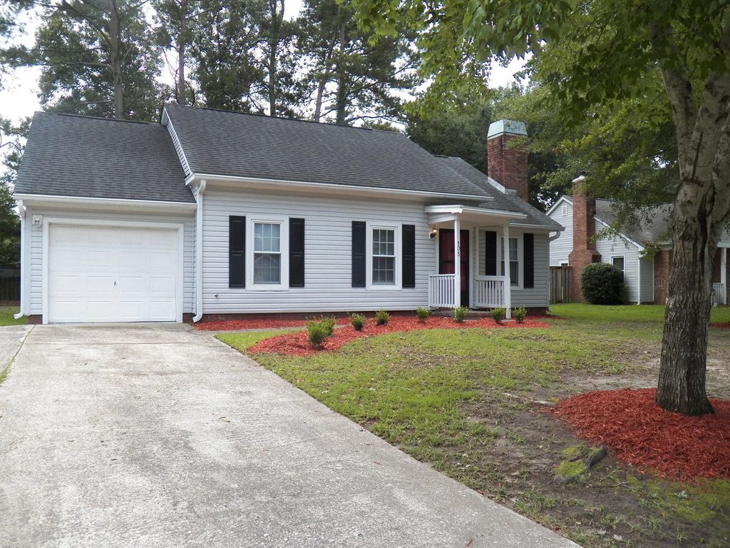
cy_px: 274
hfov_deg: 63.4
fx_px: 590
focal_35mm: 28
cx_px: 365
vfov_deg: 49.7
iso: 125
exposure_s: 1/500
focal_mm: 4.9
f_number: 2.8
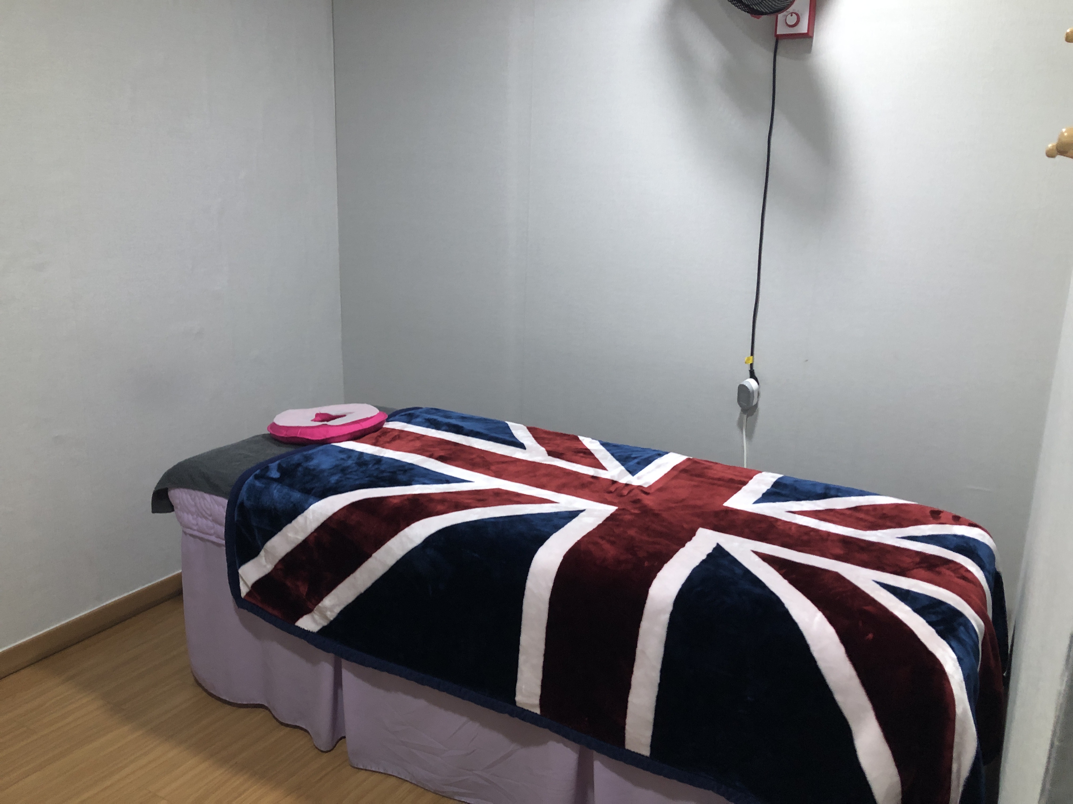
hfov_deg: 63.4
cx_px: 536
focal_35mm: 28
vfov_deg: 49.7
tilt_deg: -13.9
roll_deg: -3.8
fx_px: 868
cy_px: 402
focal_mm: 3.99
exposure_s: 1/15
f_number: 1.8
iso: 64
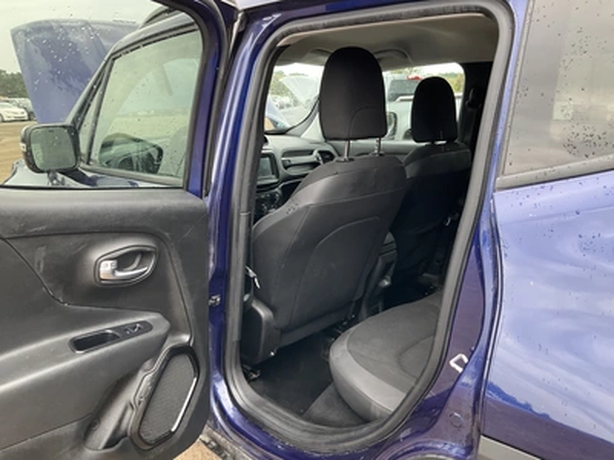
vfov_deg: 48.2
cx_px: 307
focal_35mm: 29
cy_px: 230
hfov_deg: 61.7
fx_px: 514
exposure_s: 1/98
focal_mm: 3
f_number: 1.8
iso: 64
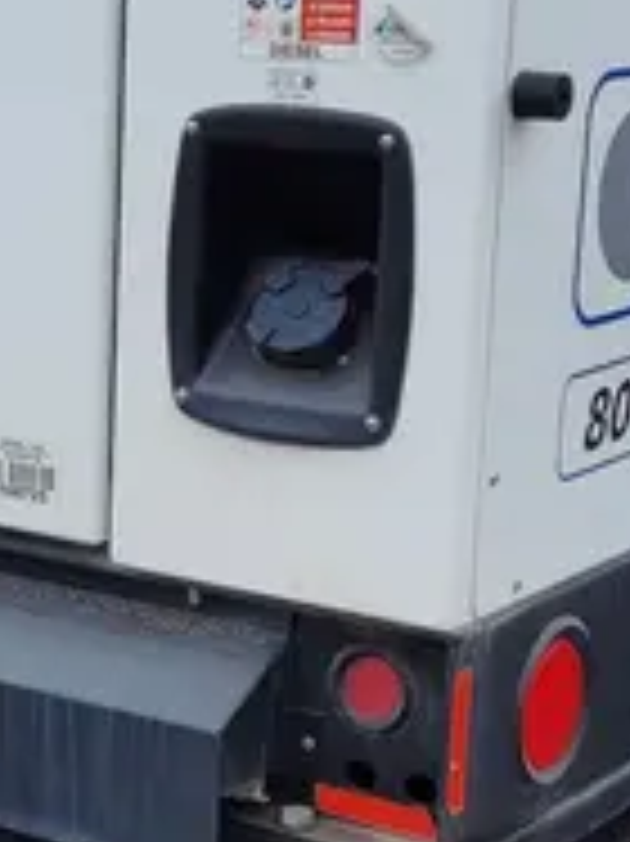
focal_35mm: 102
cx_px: -135
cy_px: 592
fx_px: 2478
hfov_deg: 14.0
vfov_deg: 19.2
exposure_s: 1/1894
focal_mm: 5.4
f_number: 1.8
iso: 40
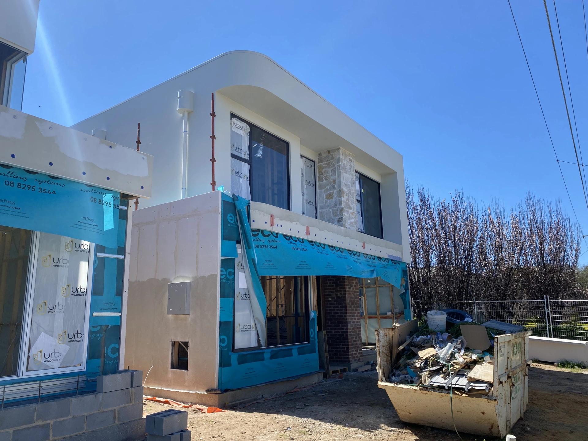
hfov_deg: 67.3
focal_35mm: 26
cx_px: 294
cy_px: 220
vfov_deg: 53.1
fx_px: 442
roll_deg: +1.1
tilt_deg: +12.5
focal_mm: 4.25
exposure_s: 1/1838
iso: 32
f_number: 1.8
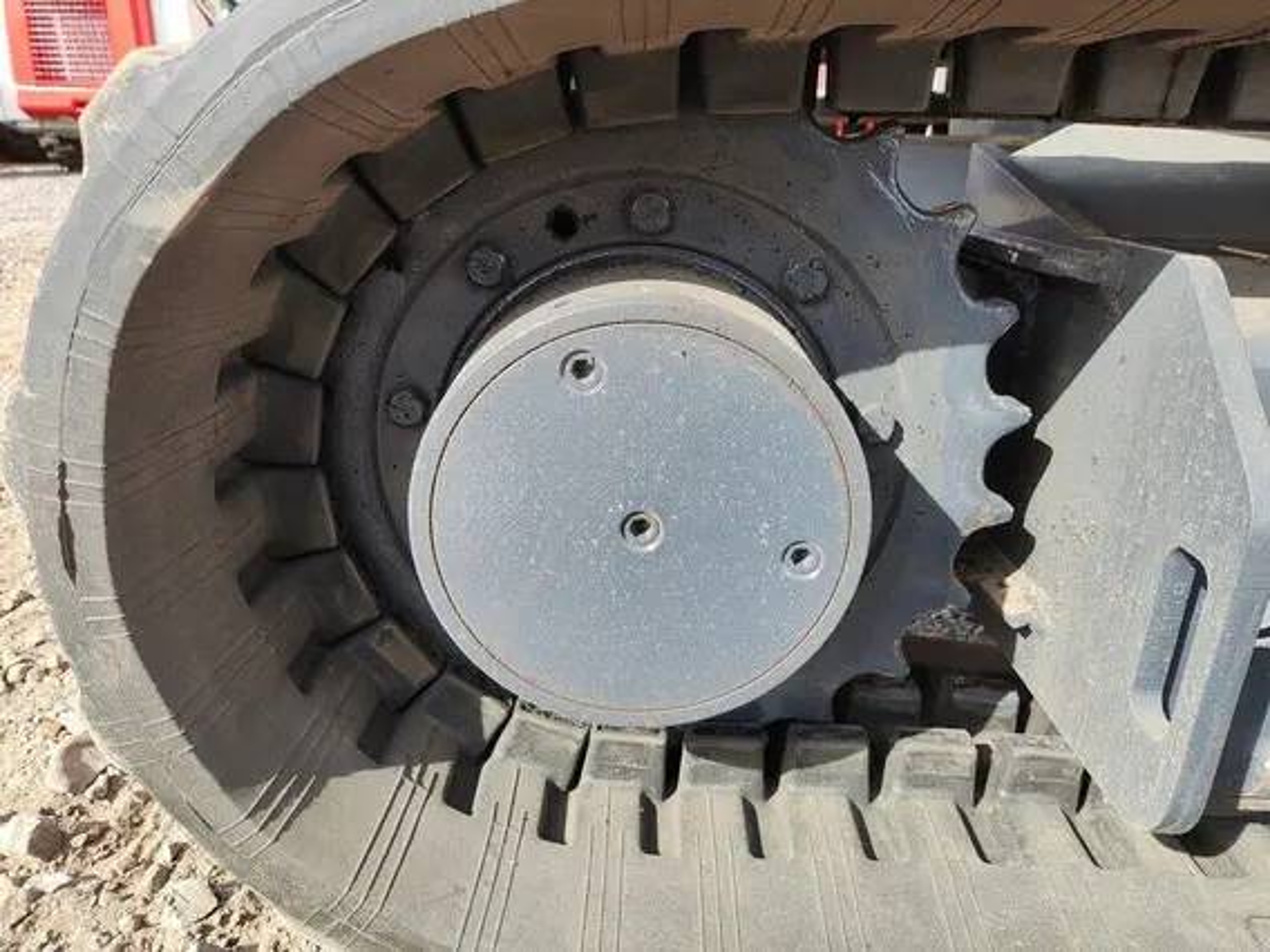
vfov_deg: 54.9
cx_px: 635
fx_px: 917
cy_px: 476
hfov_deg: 69.4
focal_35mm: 25
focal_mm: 4.71
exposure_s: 1/413
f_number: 1.79
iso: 50
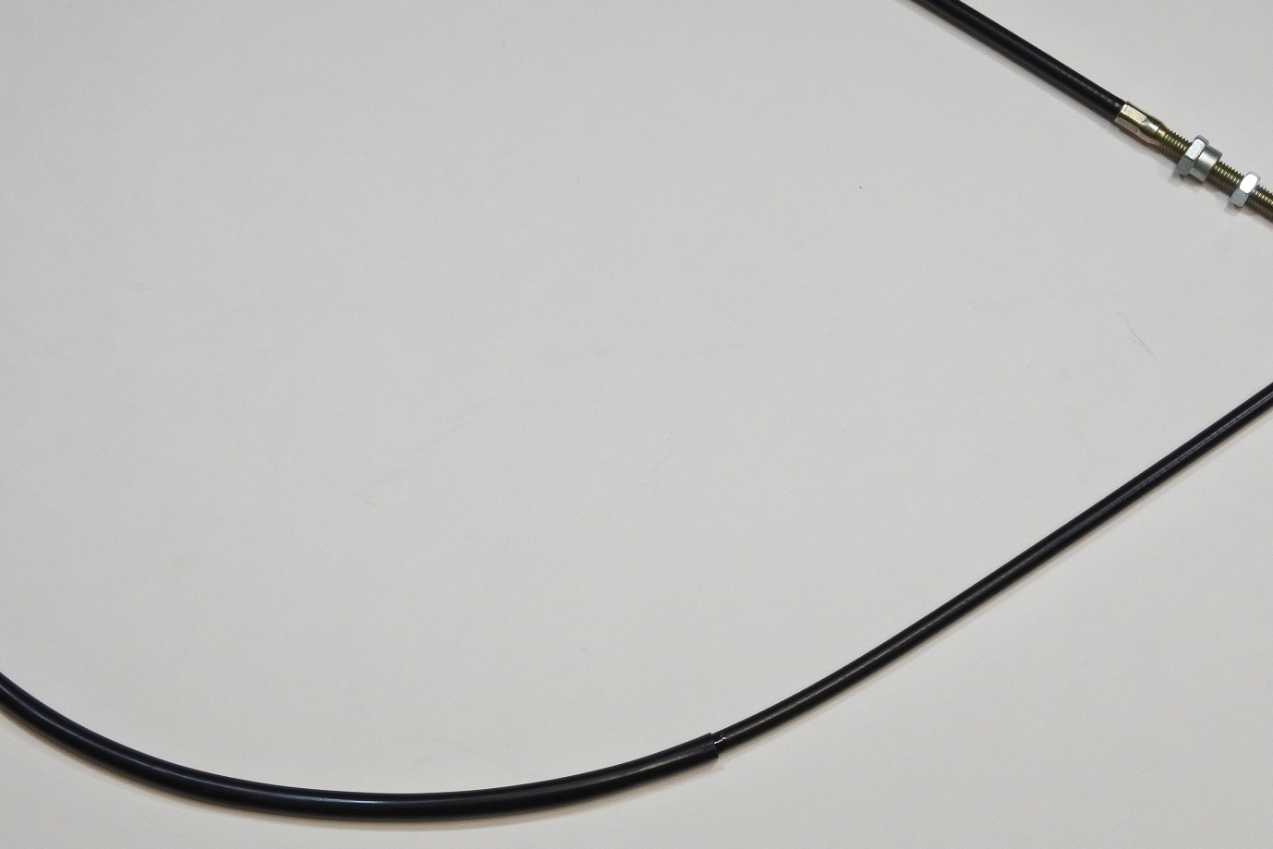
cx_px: 637
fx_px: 2900
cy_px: 314
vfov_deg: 16.6
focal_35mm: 82
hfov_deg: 24.8
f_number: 5
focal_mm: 22.7
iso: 800
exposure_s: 1/125
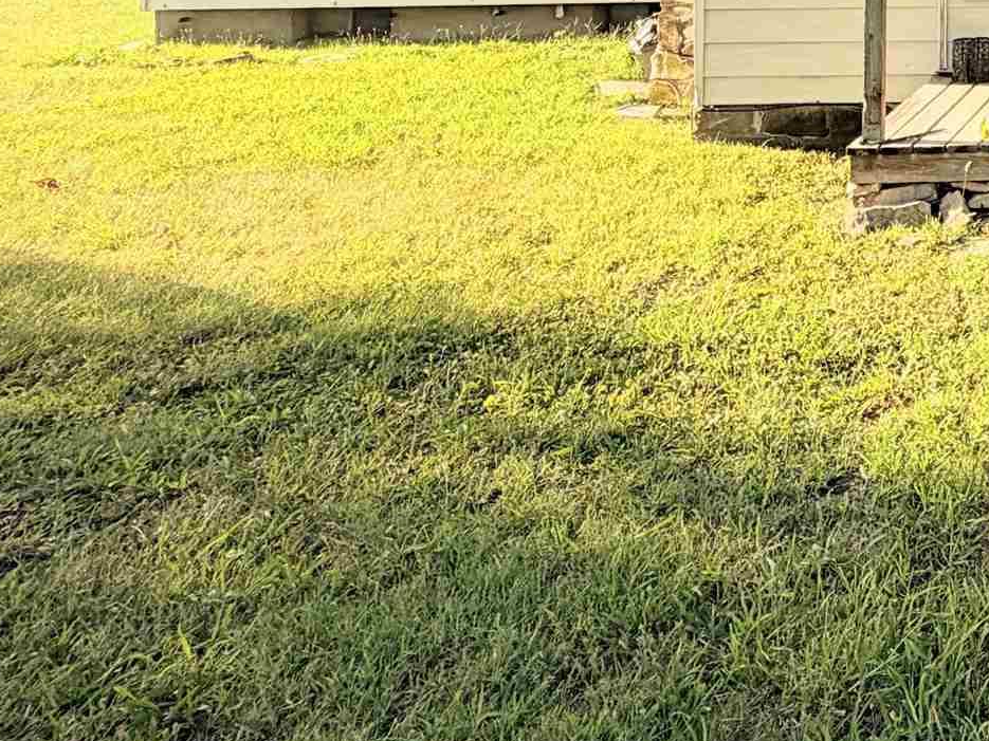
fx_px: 1314
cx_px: 1269
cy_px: -191
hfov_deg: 32.0
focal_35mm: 46
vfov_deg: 27.1
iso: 40
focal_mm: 2.22
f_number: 2.2
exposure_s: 1/613
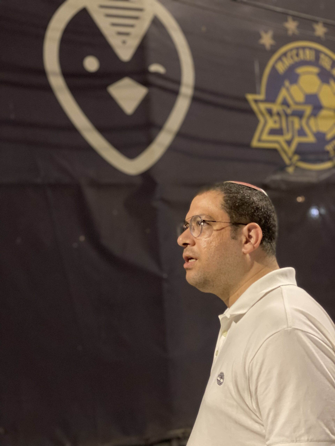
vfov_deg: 36.8
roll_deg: +4.4
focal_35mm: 52
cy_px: 223
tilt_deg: +4.7
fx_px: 671
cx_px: 168
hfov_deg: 28.0
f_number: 2
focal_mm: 6
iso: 640
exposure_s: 1/14
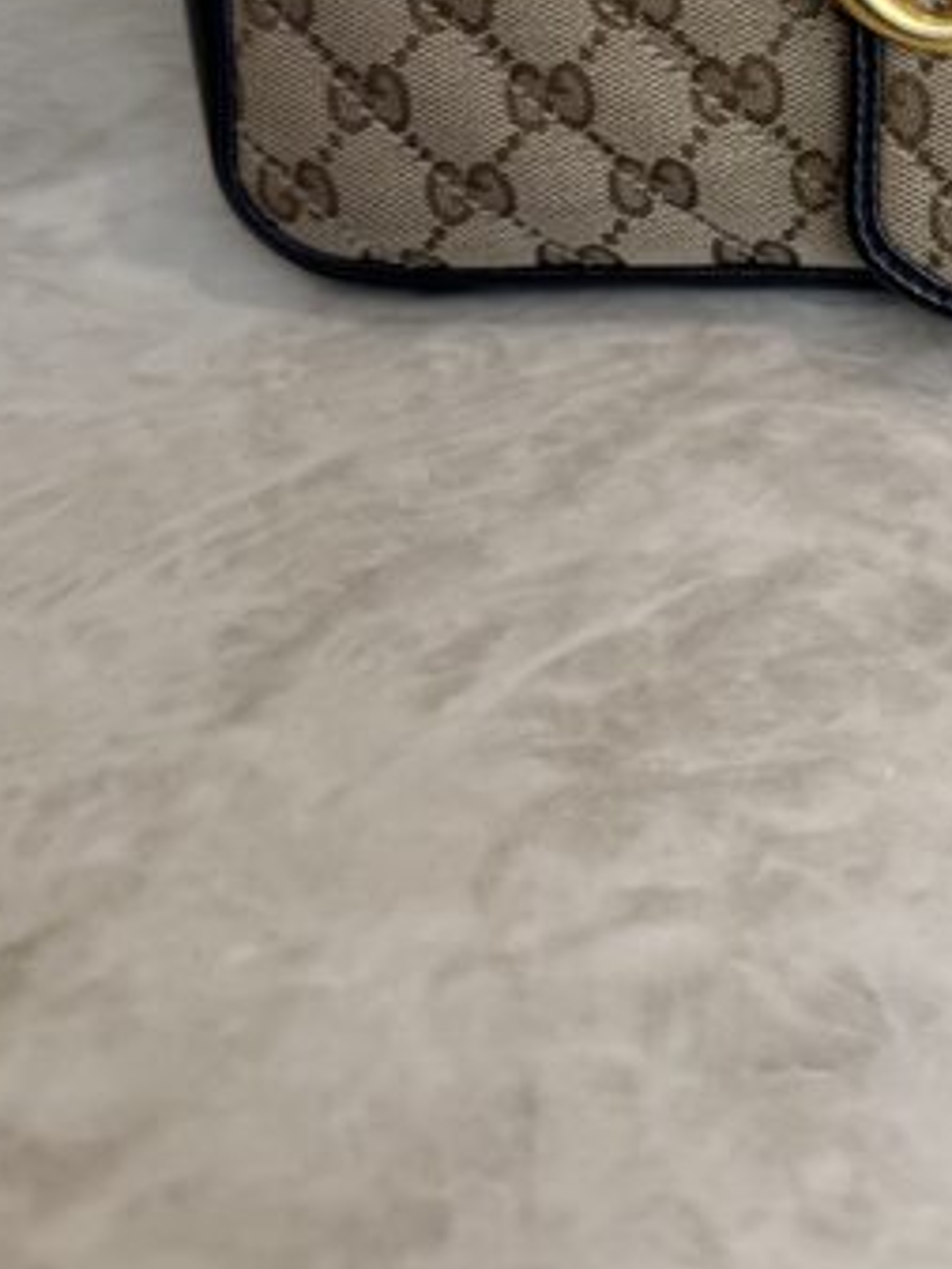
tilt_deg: -18.8
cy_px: -173
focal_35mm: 57
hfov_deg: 24.2
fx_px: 2089
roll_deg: +0.6
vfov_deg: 29.9
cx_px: 1016
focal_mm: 6.76
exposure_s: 1/120
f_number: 1.78
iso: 100
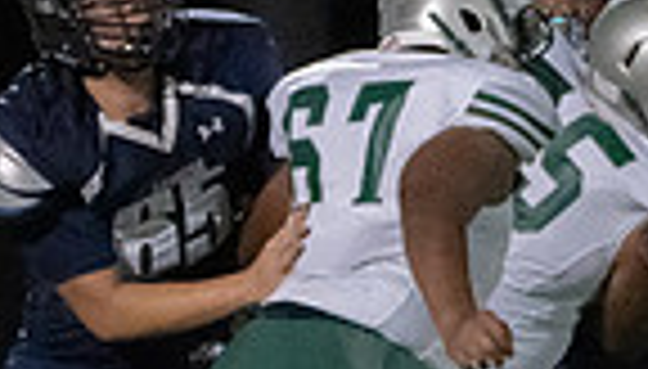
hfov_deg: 2.0
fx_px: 18922
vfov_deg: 1.1
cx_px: 925
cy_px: 374
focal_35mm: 1098
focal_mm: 194
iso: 20000
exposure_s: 1/1000
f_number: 5.6
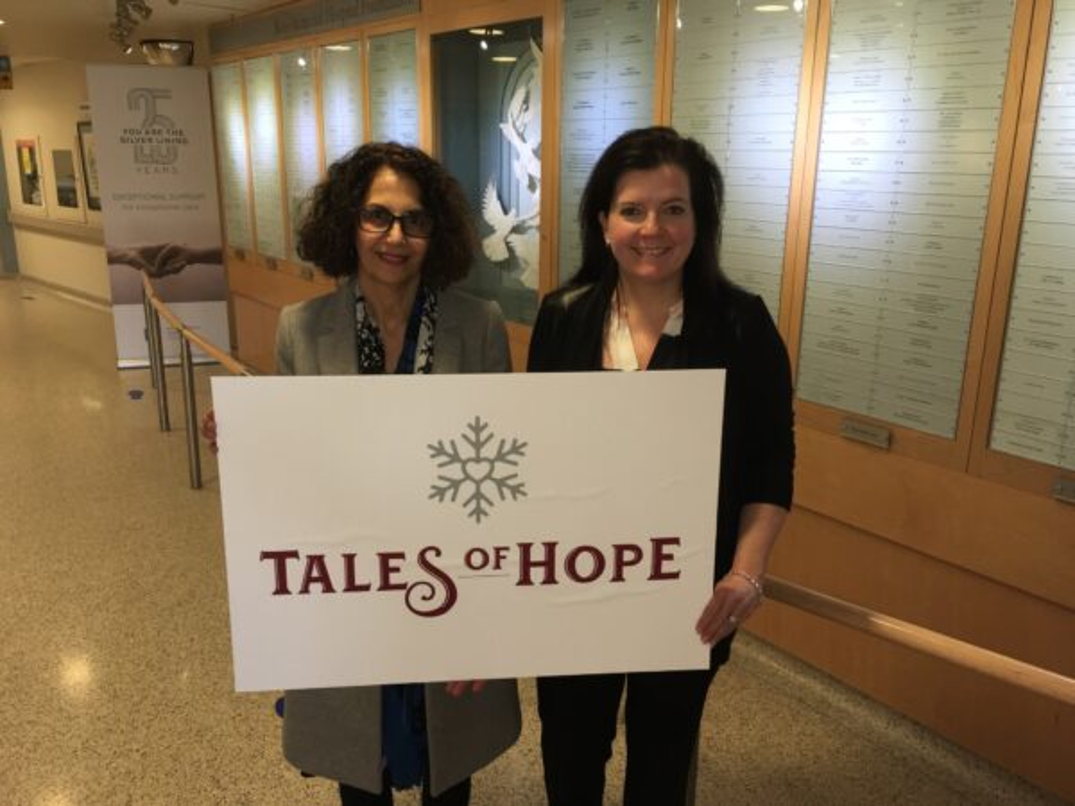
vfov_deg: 48.2
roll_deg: -0.9
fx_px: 901
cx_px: 538
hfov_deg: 61.7
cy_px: 403
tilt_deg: -16.1
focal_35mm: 29
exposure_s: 1/30
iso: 64
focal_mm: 4.15
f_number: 2.2
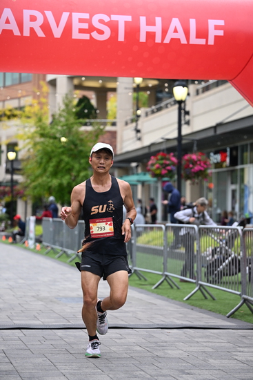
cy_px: 190
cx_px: 126
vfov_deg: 22.4
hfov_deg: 15.0
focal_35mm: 91
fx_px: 959
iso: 1250
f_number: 2.8
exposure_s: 1/2500
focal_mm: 91
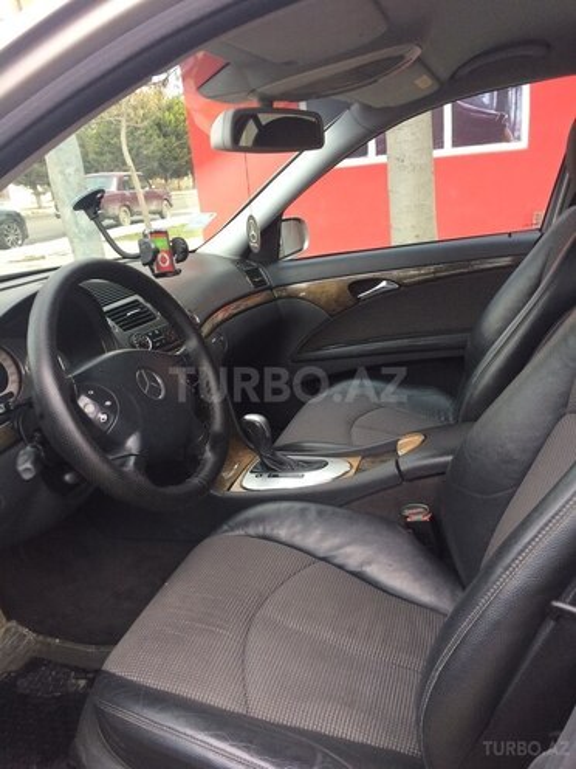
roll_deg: +5.5
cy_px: 384
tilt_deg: -19.0
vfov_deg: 61.7
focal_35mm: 29
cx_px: 288
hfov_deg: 48.2
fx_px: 643
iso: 50
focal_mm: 4.15
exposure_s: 1/33
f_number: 2.2
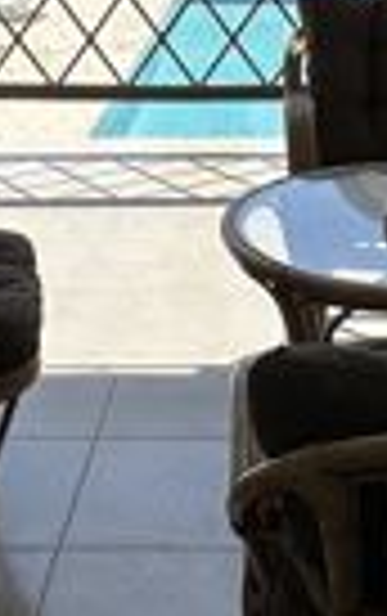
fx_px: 1278
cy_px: -54
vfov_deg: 25.3
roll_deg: +0.1
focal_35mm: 76
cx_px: 333
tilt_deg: -7.0
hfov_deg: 17.0
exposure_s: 1/1553
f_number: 2.2
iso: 50
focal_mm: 2.22
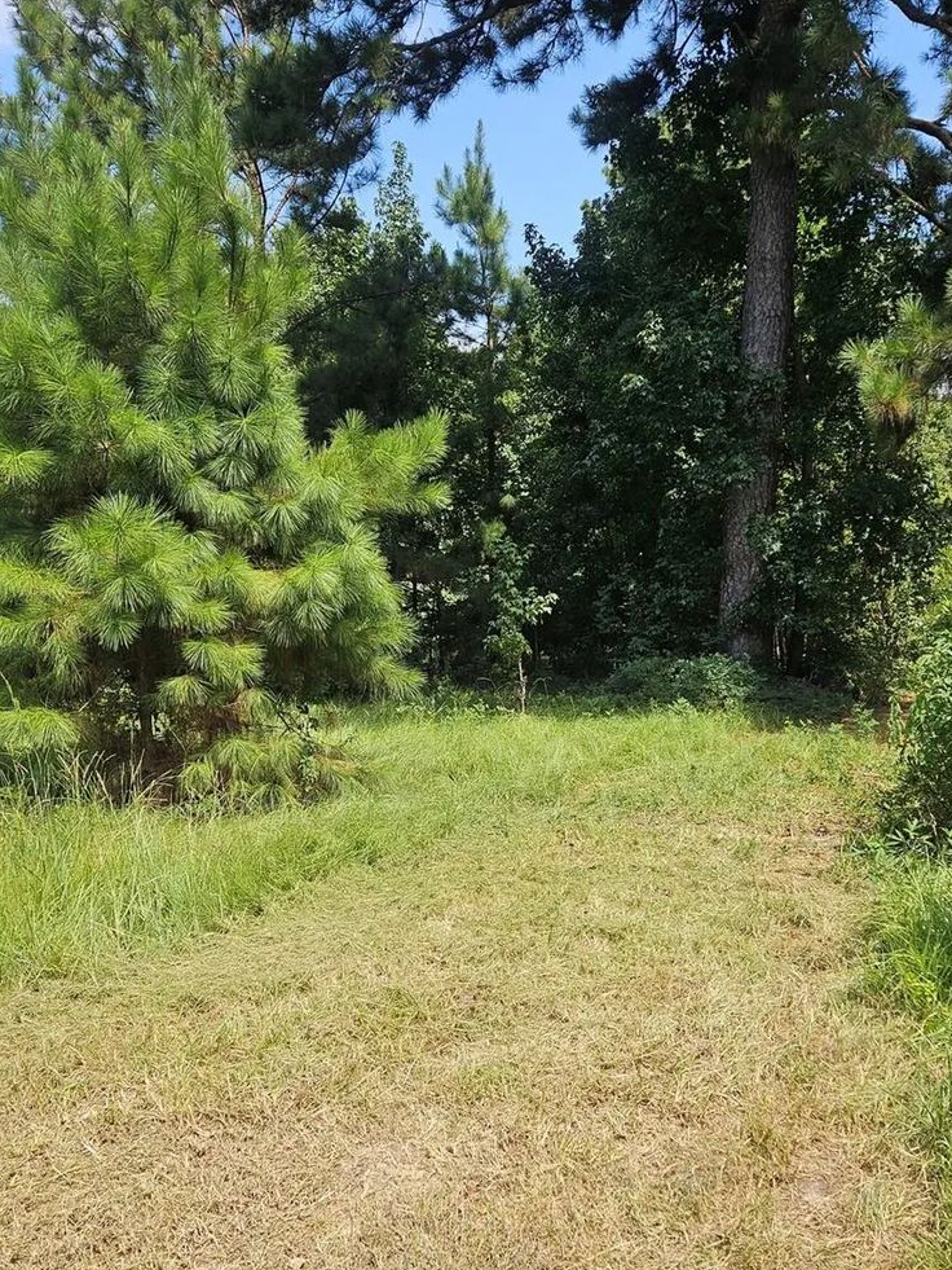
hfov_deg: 44.0
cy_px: 669
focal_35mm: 32
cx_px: 554
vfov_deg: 56.8
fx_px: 1173
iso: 25
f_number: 1.8
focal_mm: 5.4
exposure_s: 1/834
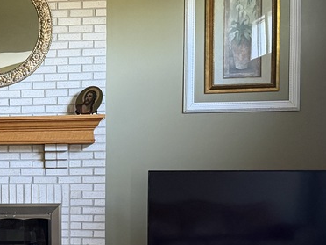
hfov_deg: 20.2
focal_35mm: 93
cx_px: -27
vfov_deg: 15.7
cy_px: 213
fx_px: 876
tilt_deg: -4.3
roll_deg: +0.1
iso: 400
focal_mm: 6.76
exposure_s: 1/60
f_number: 1.78
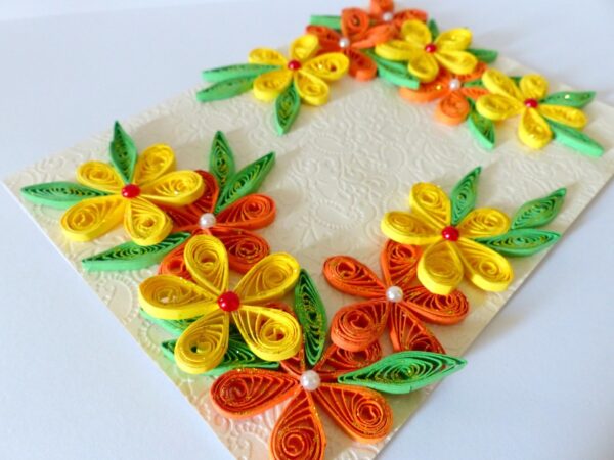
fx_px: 479
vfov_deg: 51.4
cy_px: 230
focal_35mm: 27
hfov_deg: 65.3
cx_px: 307
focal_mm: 4.9
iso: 400
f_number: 2.8
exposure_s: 1/40
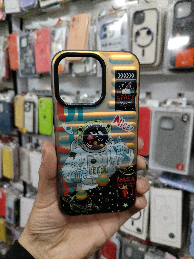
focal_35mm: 26
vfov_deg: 67.3
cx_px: 97
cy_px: 130
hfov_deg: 53.1
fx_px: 194
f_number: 1.8
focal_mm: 4.7
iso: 160
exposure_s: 1/50
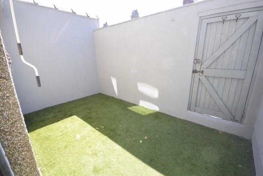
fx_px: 110
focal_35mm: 15
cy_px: 88
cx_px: 132
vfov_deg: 77.4
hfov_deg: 100.4
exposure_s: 1/200
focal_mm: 10
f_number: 7.1
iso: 400
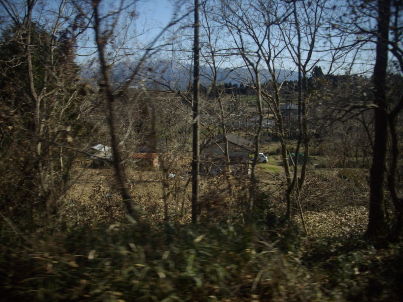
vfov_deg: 38.7
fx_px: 431
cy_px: 151
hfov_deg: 50.1
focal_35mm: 37
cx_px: 202
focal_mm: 6.2
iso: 80
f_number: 5.6
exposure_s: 1/320
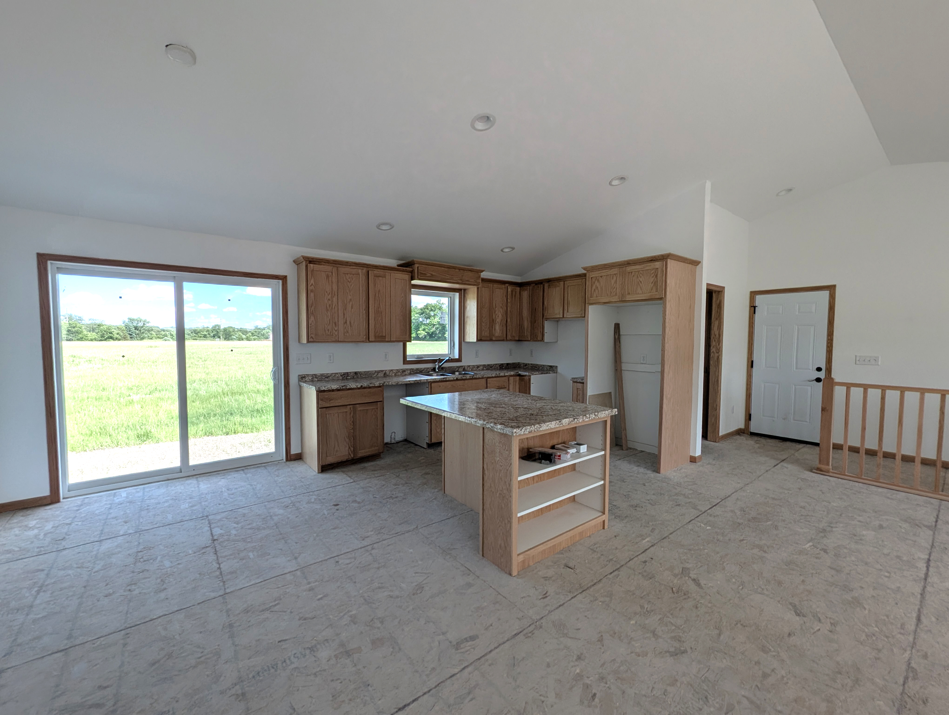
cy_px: 358
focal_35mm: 13
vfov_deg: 90.1
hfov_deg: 106.1
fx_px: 357
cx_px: 474
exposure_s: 1/519
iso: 49
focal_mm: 1.95
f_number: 2.2
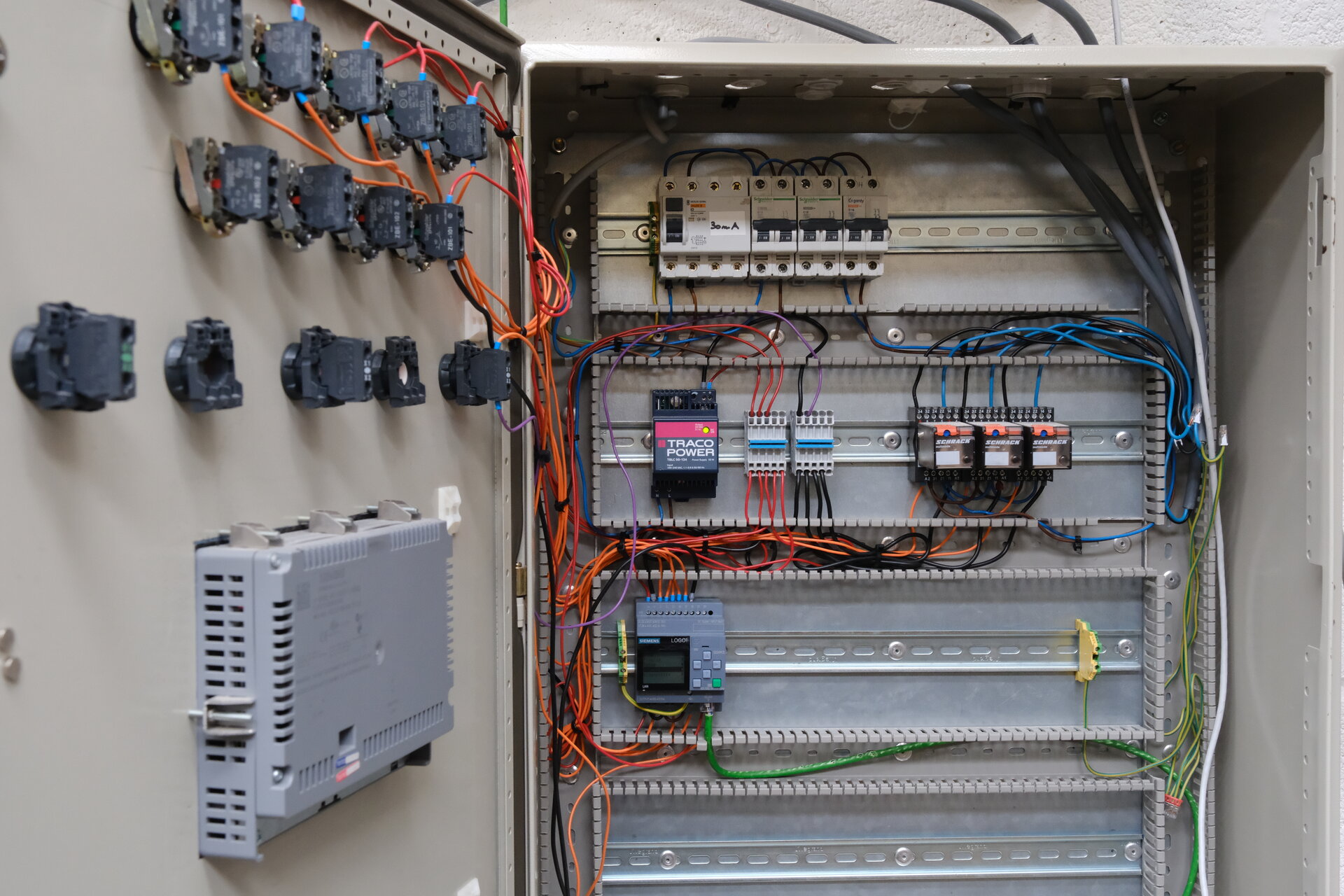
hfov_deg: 47.4
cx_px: 672
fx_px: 1531
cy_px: 448
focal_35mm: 41
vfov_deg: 32.6
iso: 3200
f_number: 8
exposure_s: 1/15
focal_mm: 27.4
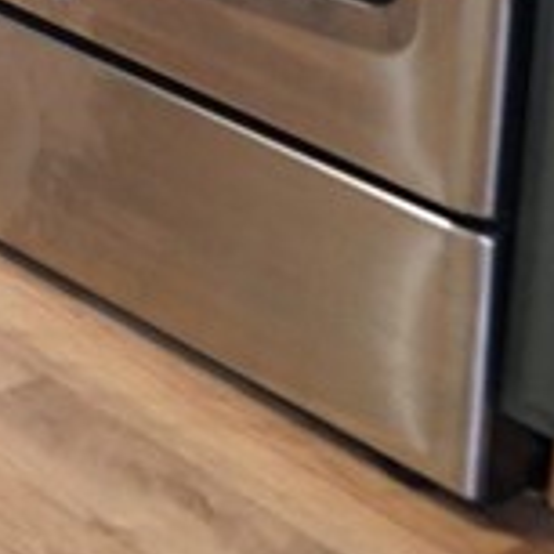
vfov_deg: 11.1
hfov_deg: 8.8
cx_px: -1466
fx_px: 2245
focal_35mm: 124
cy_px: -905
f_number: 2.2
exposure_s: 1/160
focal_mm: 14
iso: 1600
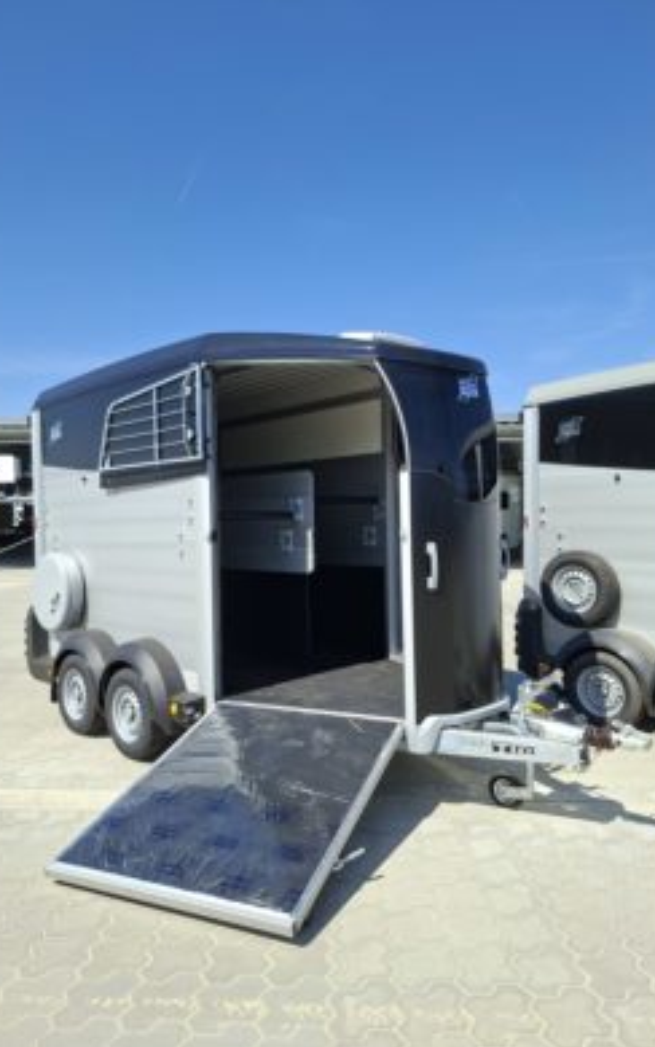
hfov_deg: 49.1
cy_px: 524
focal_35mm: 25
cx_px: 276
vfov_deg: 72.5
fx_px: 714
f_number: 1.8
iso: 50
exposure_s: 1/1427
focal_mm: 5.54
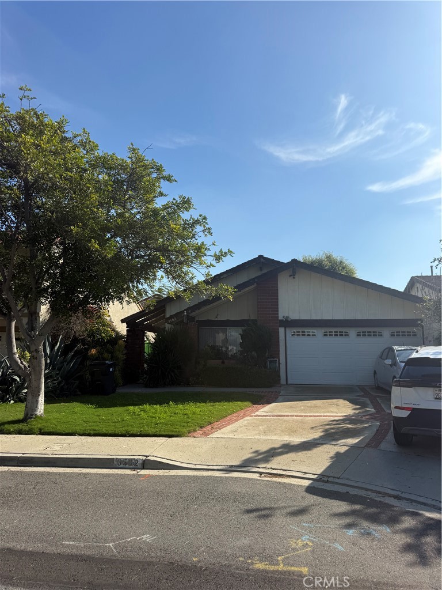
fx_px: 409
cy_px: 295
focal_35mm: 24
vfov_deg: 71.6
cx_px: 221
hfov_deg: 56.8
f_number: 1.78
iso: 80
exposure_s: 1/5714
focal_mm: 6.76
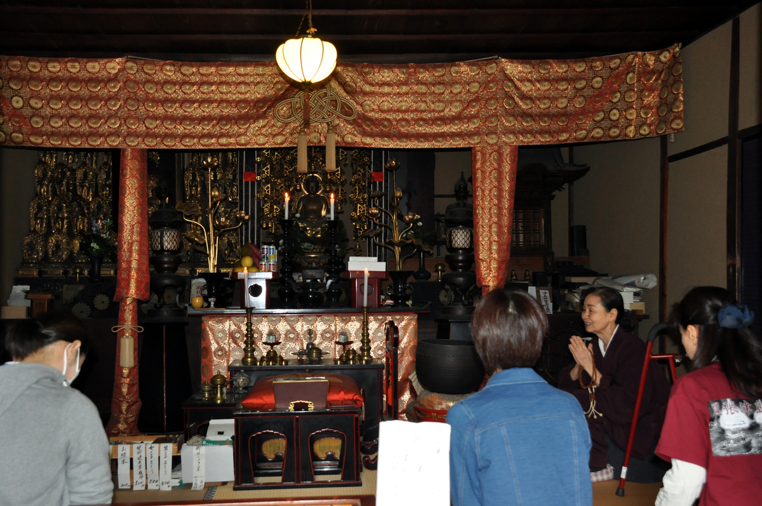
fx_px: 824
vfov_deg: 34.1
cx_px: 381
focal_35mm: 39
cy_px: 253
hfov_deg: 49.6
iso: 800
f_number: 4
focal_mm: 26
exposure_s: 1/60
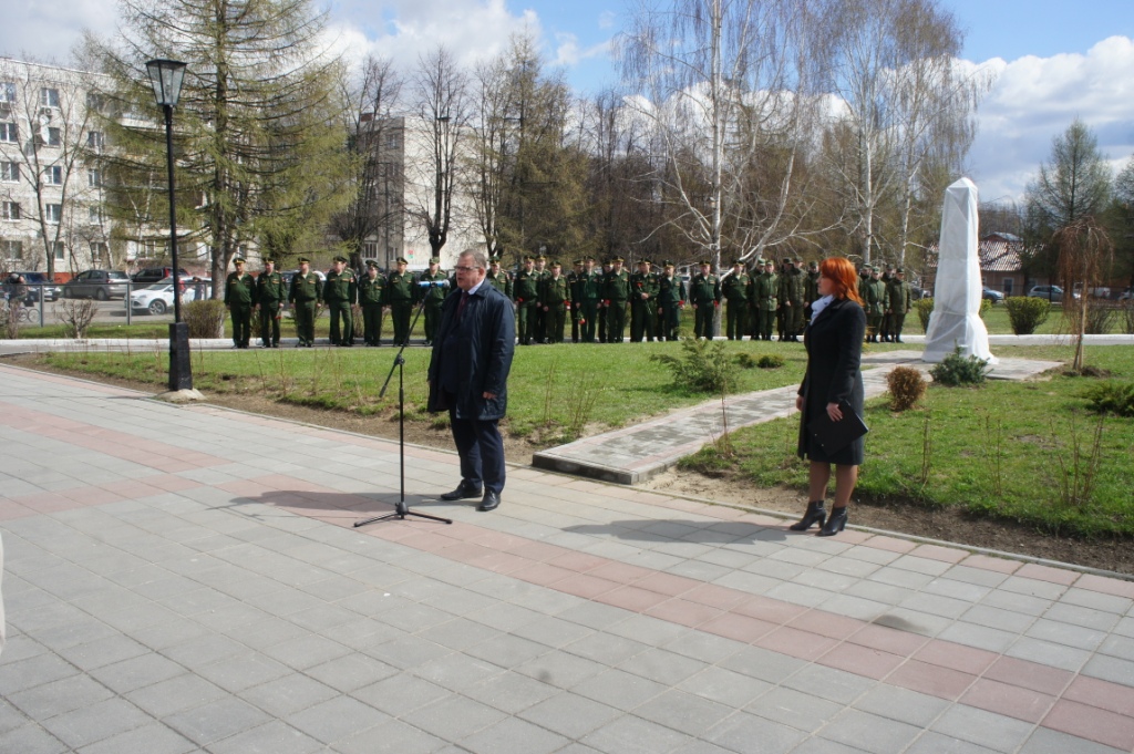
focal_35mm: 30
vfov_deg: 43.5
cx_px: 567
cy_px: 377
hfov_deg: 62.0
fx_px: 944
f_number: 11
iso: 200
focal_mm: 20
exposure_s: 1/200
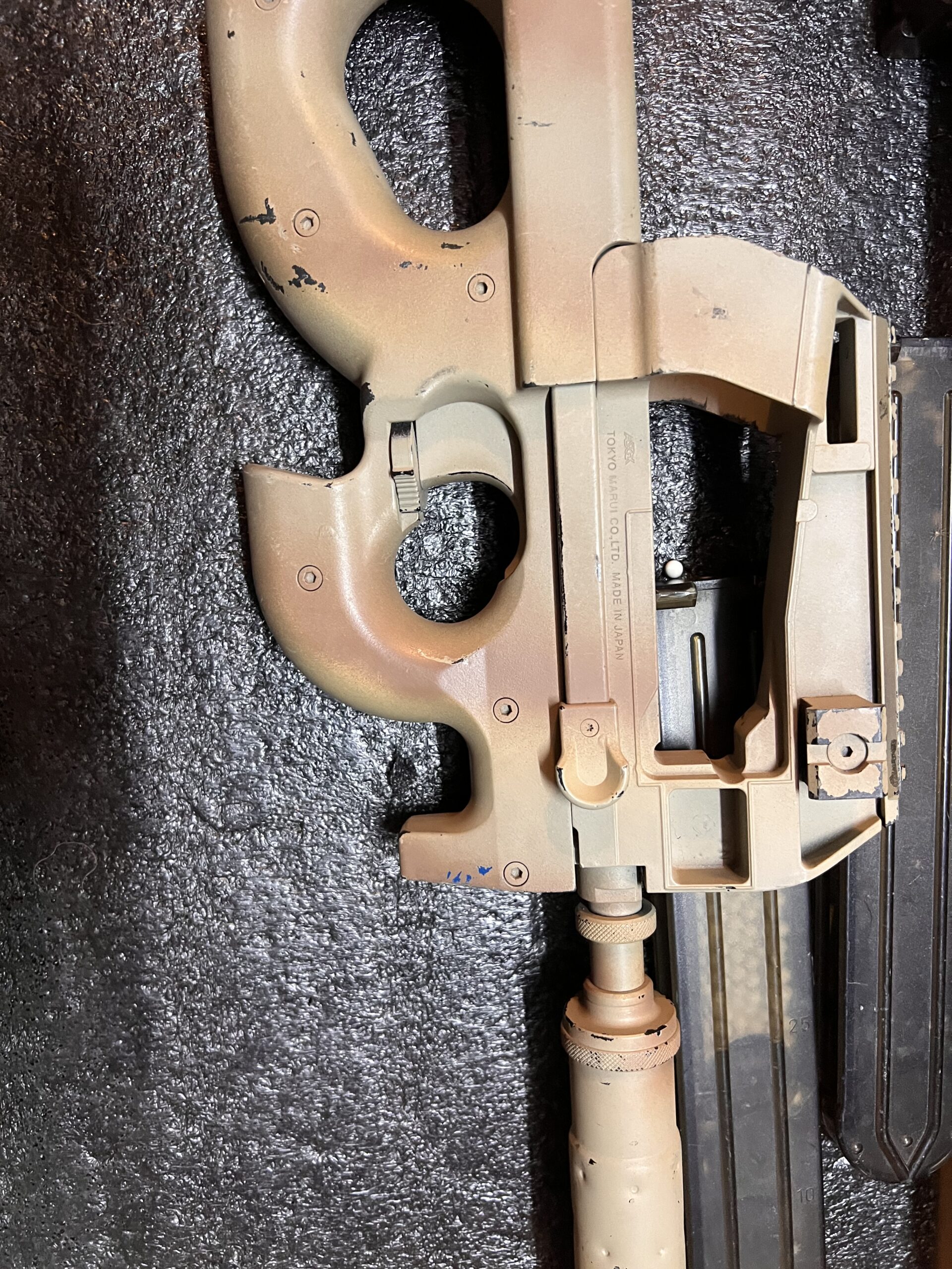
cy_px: 634
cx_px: 476
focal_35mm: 26
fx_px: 953
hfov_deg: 53.1
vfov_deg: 67.3
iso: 500
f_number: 1.5
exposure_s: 1/50
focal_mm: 5.7
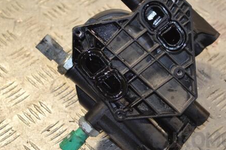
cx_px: 143
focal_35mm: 98
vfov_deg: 14.0
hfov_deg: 20.8
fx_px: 615
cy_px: 72
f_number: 5.6
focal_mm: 48
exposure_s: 1/60
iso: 400
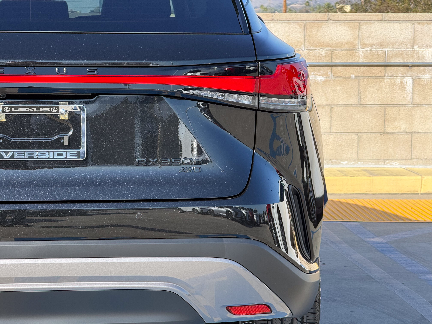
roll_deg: -0.4
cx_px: 216
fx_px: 1498
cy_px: 162
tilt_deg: -4.2
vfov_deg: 12.3
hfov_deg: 16.4
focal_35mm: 120
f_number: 2.8
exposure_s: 1/181
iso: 64
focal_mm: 15.66
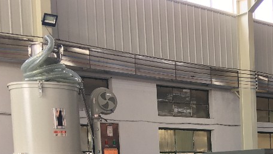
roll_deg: +1.9
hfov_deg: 28.5
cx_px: 280
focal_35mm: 69
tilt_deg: -4.6
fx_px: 500
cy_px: 214
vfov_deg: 16.3
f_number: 2.2
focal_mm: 4.15
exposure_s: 1/50
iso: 25
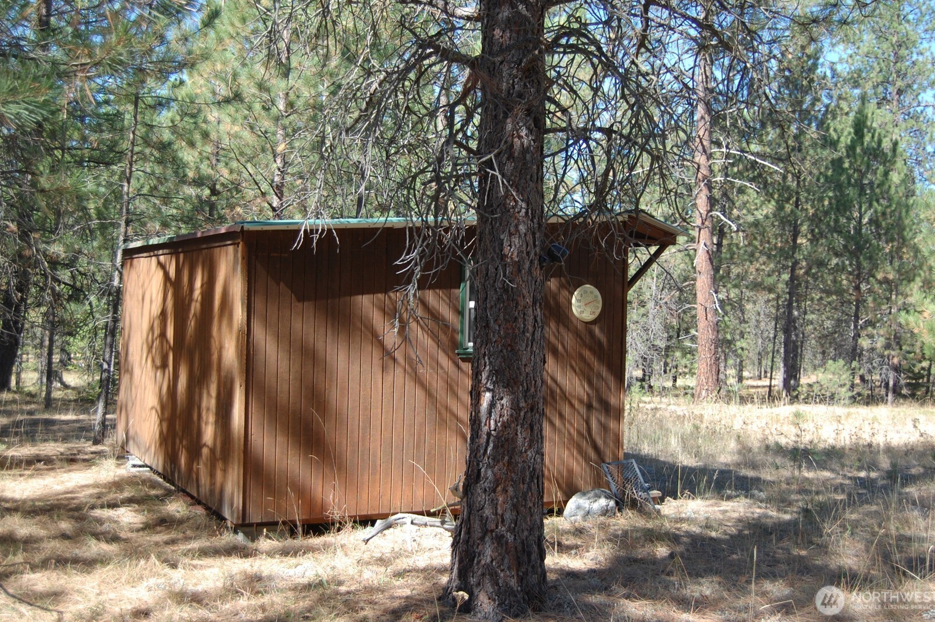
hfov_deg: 47.4
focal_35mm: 41
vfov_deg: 32.6
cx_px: 465
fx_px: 1064
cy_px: 296
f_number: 4.2
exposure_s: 1/500
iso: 320
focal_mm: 26
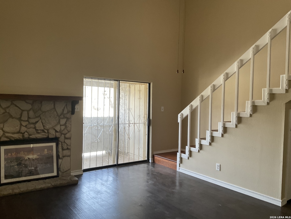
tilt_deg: -0.9
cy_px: 110
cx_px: 146
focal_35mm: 29
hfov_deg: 61.7
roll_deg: -0.8
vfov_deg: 48.2
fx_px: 244
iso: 50
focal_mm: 3
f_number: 1.8
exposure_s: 1/60
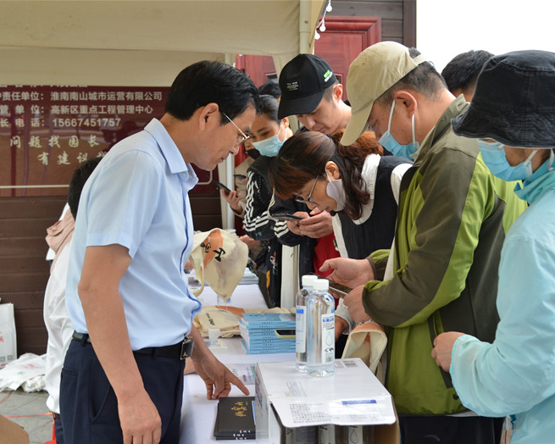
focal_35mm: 48
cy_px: 223
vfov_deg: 31.5
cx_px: 288
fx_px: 788
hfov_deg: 38.8
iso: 320
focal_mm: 28
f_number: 4
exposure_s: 1/125
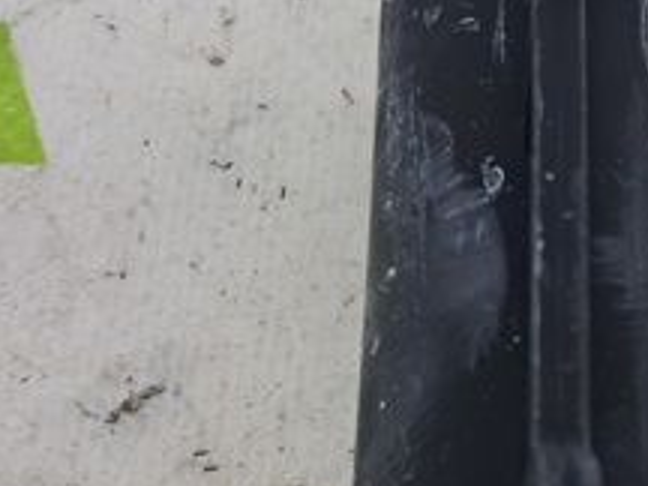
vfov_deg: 18.4
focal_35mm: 80
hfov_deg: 23.3
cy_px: 278
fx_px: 1498
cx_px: 666
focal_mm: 4
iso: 64
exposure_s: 1/50
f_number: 1.8
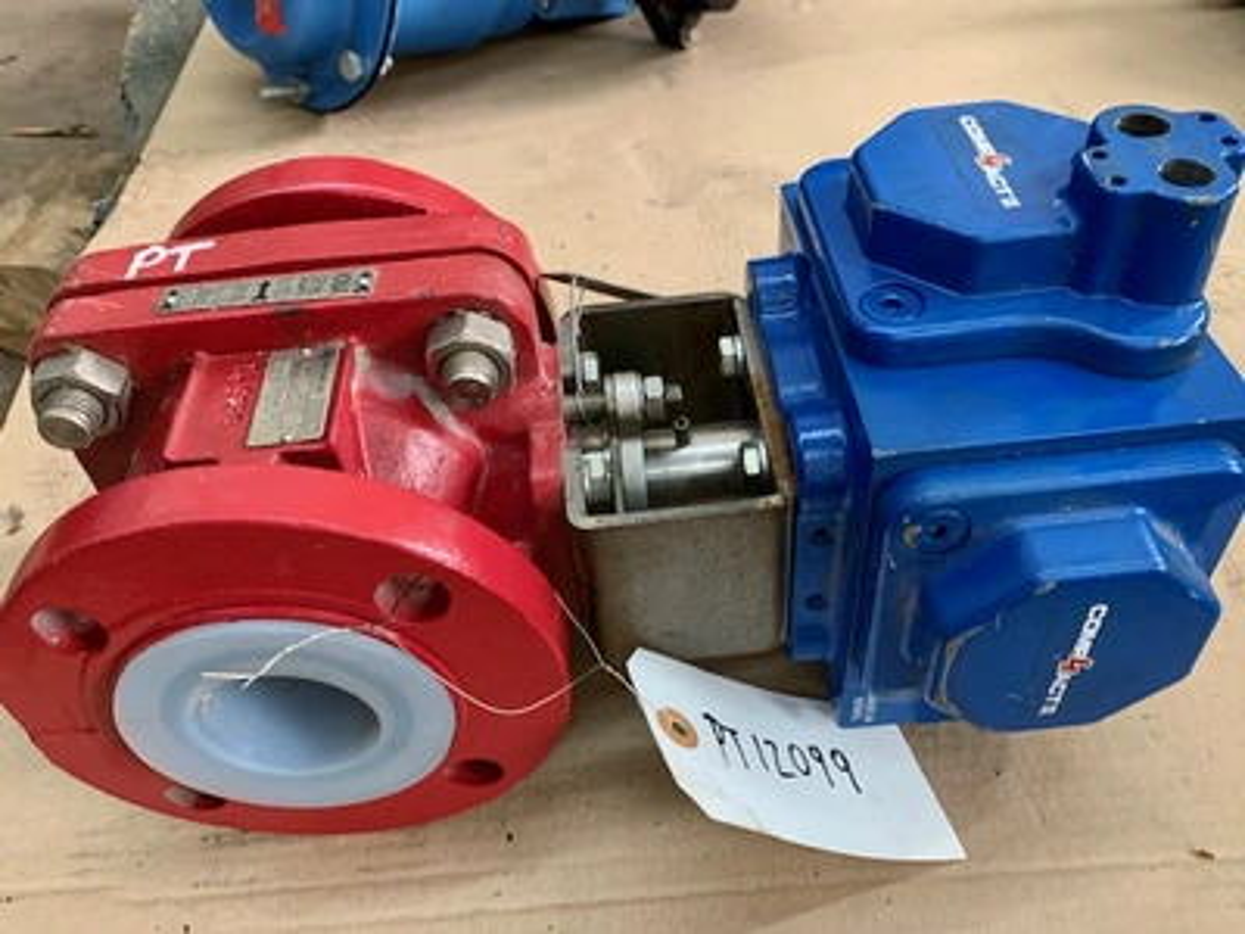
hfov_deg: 67.3
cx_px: 622
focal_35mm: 26
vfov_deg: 53.1
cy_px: 467
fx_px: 935
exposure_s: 1/41
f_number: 1.8
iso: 160
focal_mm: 4.25
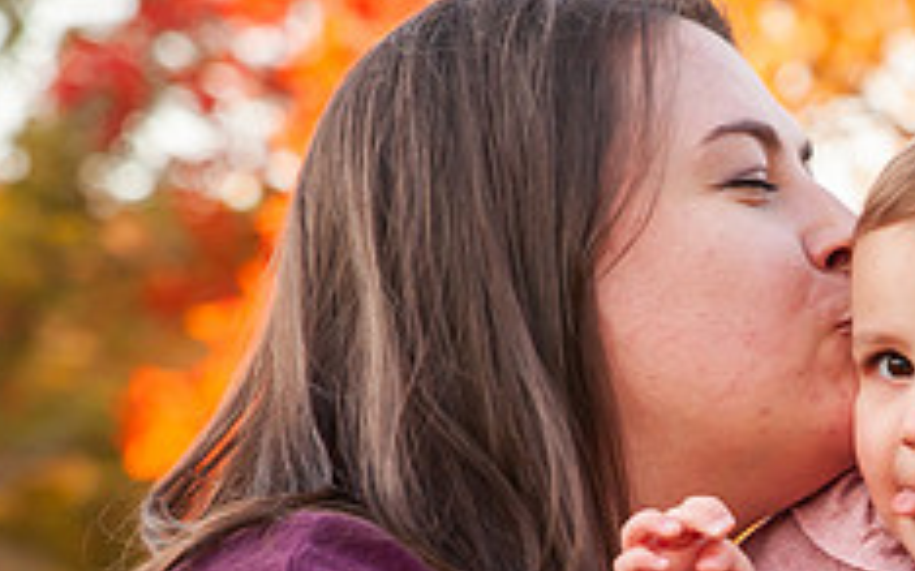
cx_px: 1063
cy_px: 656
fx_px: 5483
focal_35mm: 220
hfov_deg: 9.4
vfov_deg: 5.9
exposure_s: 1/200
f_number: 4.5
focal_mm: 70
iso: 640
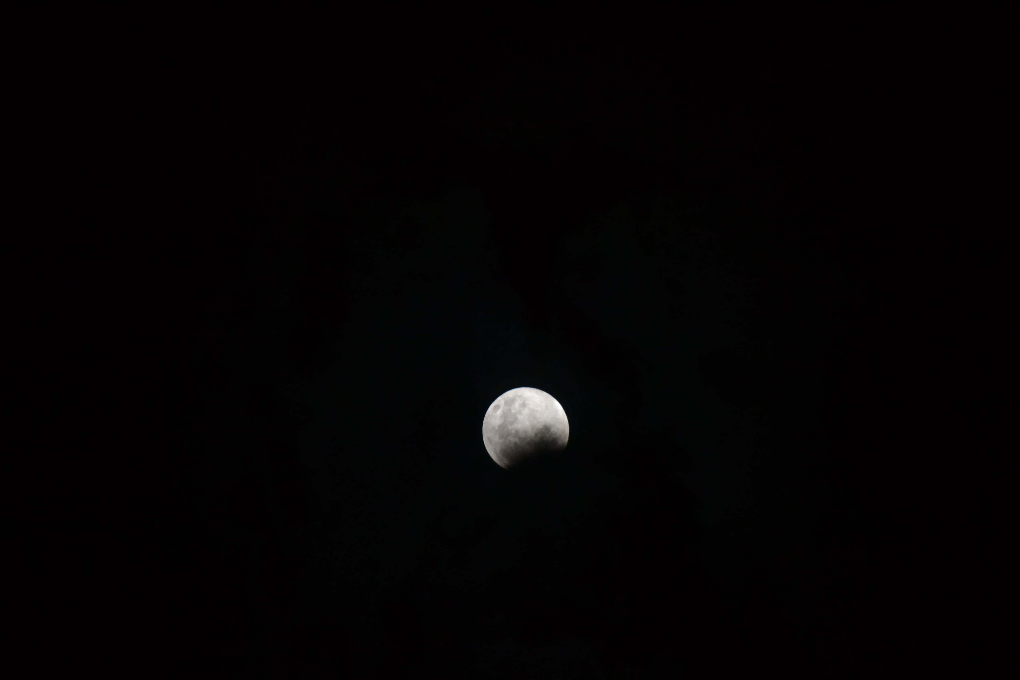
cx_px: 510
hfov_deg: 6.9
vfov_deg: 4.6
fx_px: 8499
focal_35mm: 300
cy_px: 340
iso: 400
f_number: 6.3
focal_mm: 200
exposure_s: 1/160
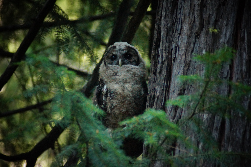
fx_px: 3136
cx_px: 126
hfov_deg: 4.6
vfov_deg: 3.1
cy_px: 84
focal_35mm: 450
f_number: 5.6
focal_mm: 300
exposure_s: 1/250
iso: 3200
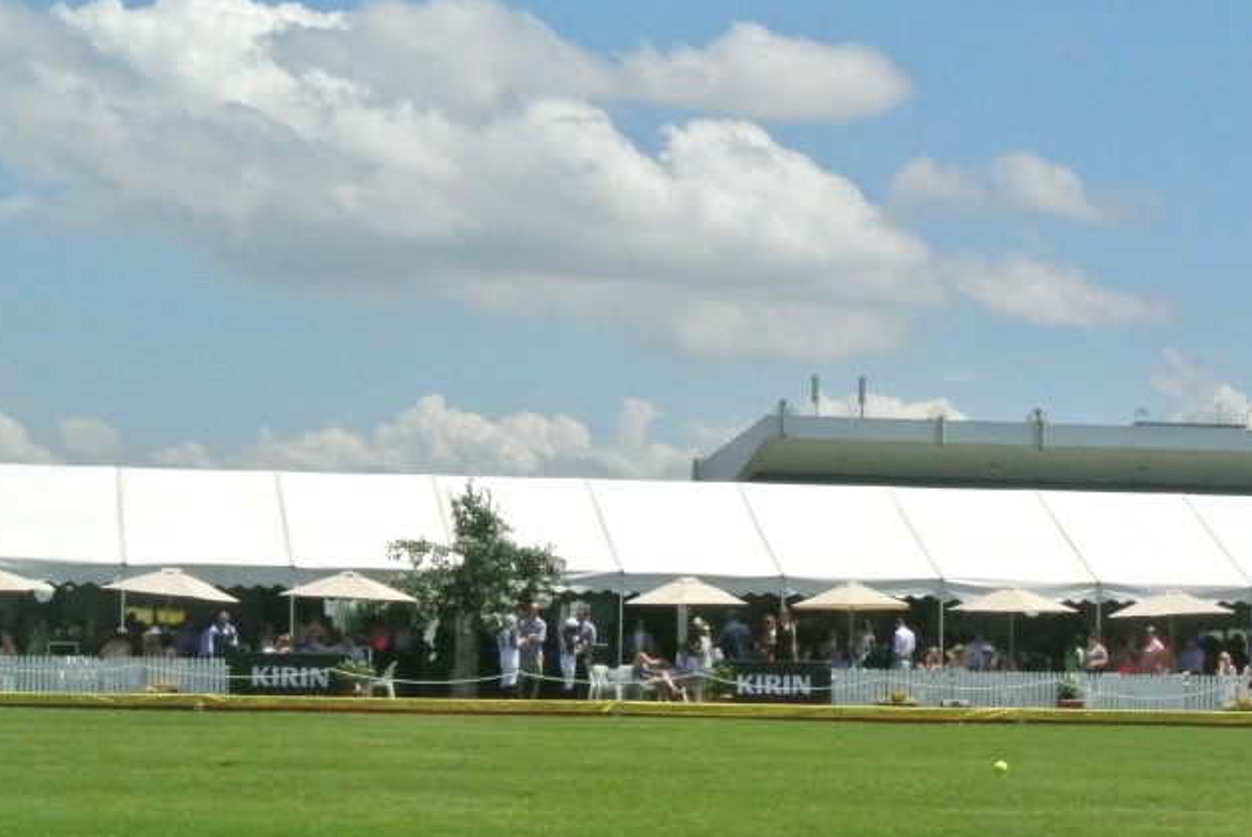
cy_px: 553
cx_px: 839
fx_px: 4490
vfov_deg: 10.6
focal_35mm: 129
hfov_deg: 15.8
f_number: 14
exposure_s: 1/4000
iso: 3200
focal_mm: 30
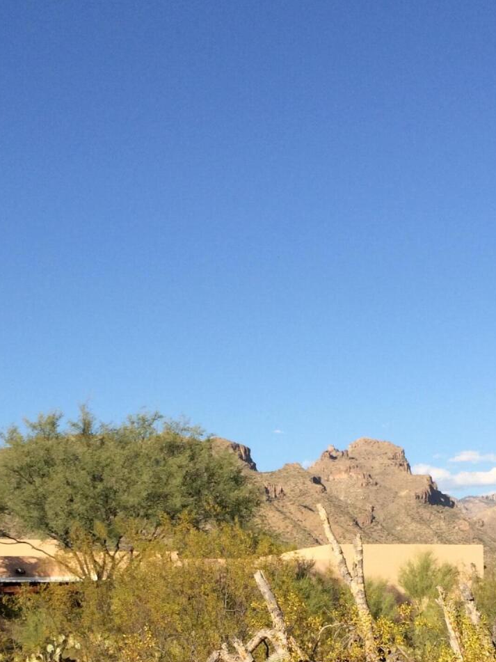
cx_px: 303
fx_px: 1166
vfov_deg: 29.3
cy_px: 684
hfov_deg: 24.0
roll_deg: +1.7
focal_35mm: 61
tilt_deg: -2.1
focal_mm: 4.15
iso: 32
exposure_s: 1/1466
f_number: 2.2
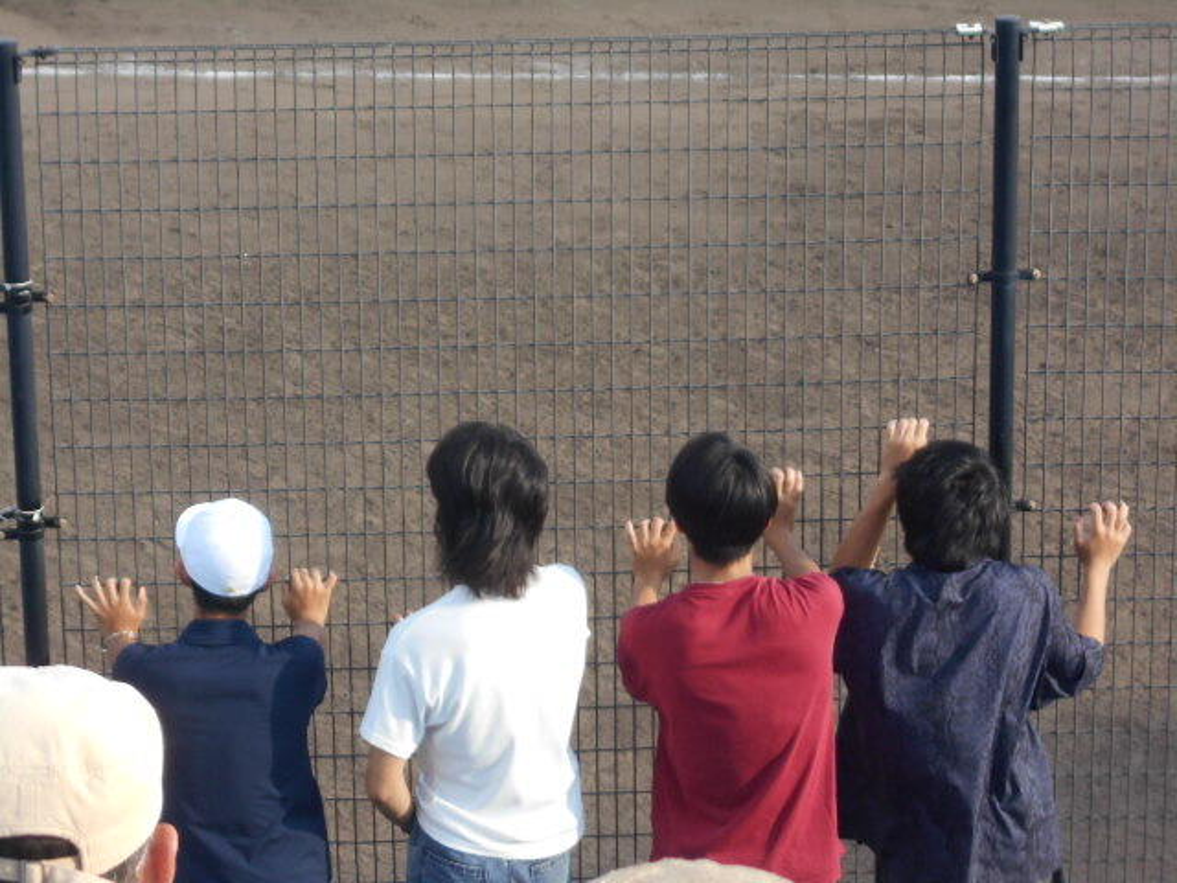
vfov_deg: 11.4
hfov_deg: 15.2
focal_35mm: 130
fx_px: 4420
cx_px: 588
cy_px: 442
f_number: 6.5
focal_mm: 23
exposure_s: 1/250
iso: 160
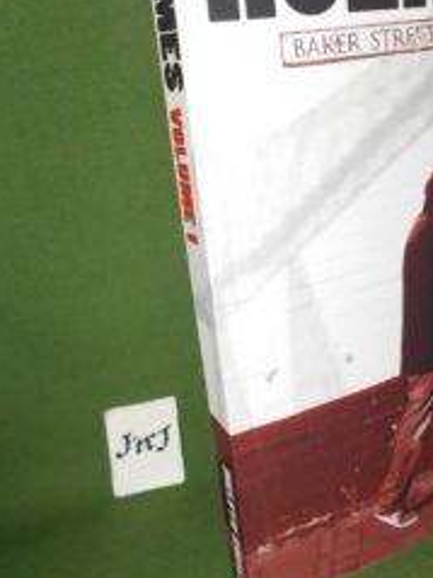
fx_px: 668
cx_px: 308
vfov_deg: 46.2
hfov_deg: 35.4
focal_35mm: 40
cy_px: 200
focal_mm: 4.6
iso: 200
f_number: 3.2
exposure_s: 1/25
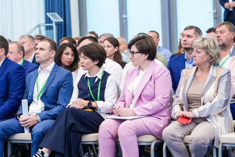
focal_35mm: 135
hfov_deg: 15.2
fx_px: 882
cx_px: 118
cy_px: 78
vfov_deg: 10.2
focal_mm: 90
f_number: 4
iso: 800
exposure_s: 1/100
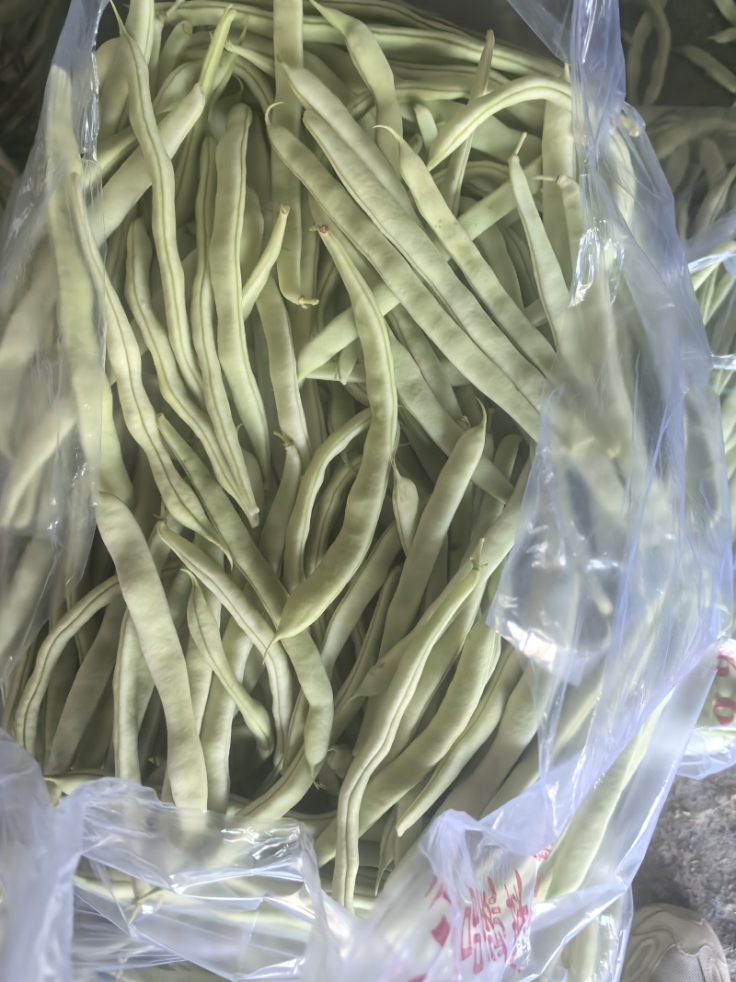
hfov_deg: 51.3
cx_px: 368
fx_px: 766
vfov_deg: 65.3
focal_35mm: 27
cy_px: 491
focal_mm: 5.75
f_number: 2
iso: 160
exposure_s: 1/100
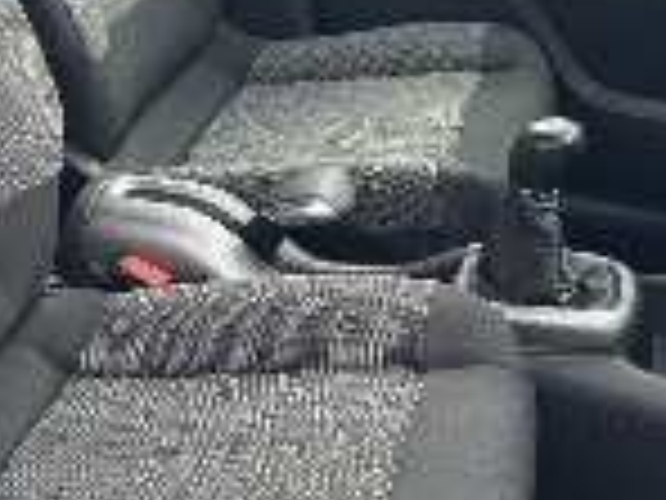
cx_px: 320
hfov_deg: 26.7
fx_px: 1404
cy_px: 63
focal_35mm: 73
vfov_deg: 19.8
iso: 40
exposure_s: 1/168
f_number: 1.5
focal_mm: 5.7
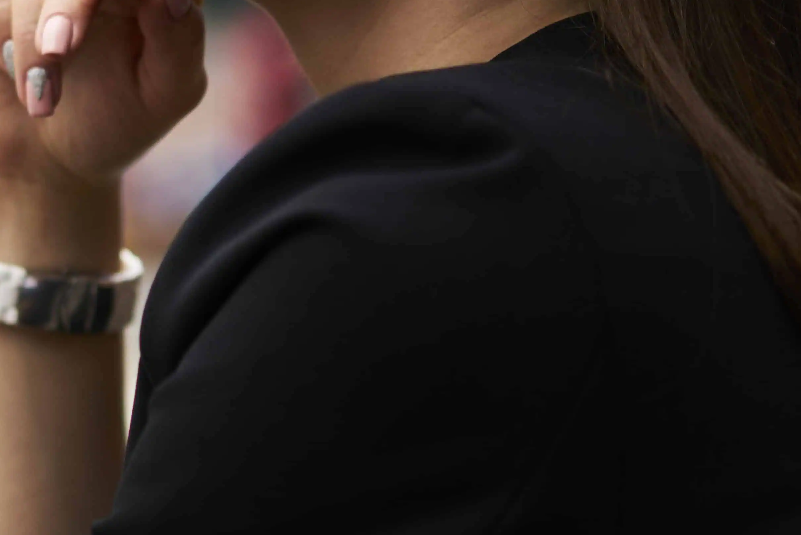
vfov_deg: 7.6
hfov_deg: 11.2
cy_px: 268
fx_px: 4028
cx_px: -104
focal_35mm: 181
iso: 100
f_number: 1.8
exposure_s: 1/320
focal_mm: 55
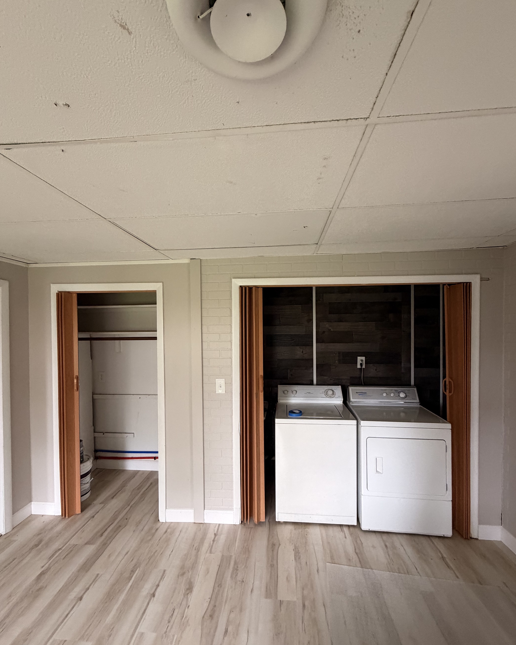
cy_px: 336
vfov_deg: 96.7
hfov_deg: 84.0
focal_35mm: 15
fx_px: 286
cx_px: 261
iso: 400
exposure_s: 1/60
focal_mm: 2.22
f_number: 2.2
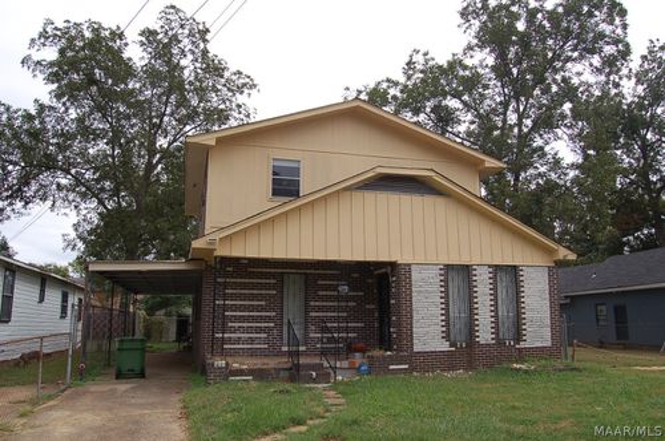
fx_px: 498
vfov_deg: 47.8
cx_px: 332
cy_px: 220
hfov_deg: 67.4
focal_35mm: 27
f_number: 9
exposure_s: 1/320
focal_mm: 18
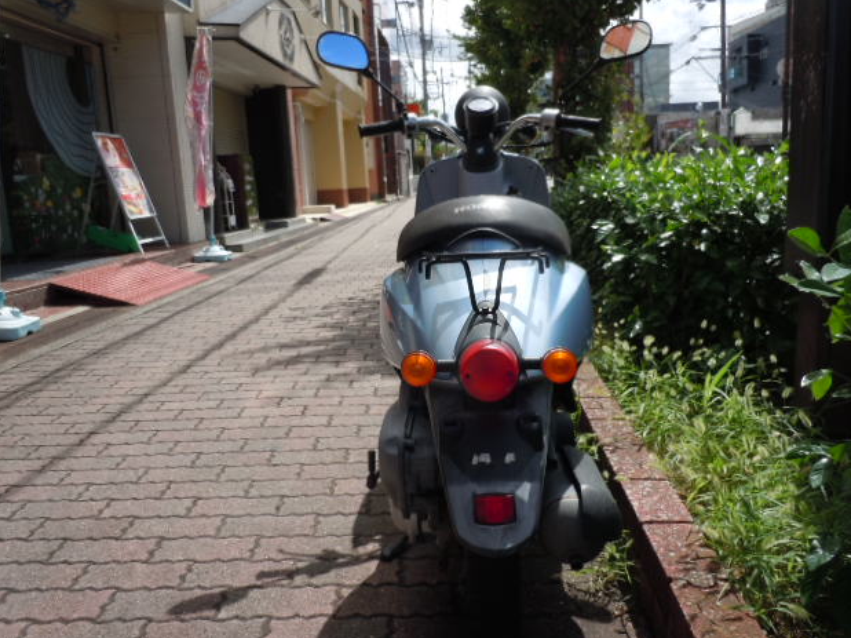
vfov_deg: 48.2
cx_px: 437
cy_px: 316
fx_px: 713
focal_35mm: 29
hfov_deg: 61.7
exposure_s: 1/640
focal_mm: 5
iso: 100
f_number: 3.7
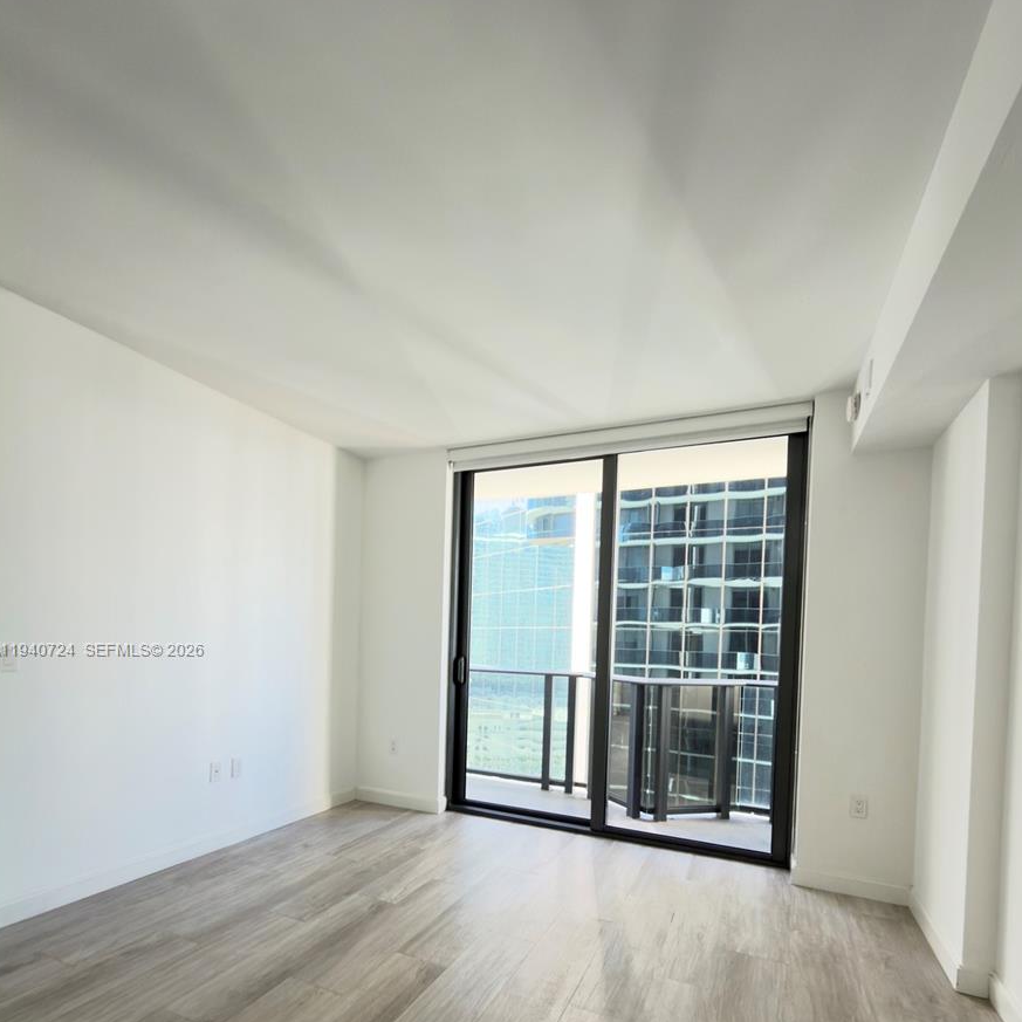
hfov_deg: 84.0
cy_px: 651
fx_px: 568
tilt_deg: -1.6
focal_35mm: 17
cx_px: 513
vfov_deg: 82.1
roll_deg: -0.3
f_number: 2.2
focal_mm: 2.22
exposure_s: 1/30
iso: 80
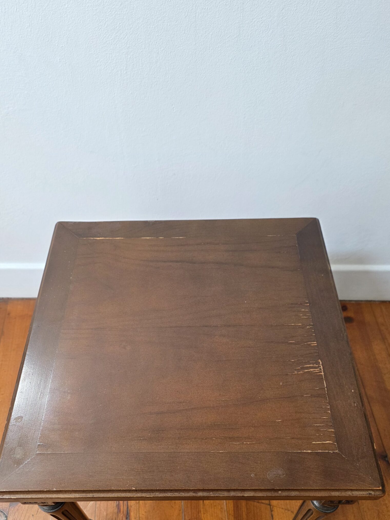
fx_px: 436
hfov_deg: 48.2
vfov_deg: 61.1
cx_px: 193
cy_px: 315
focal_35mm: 29
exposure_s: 1/180
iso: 250
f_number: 1.7
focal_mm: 6.3
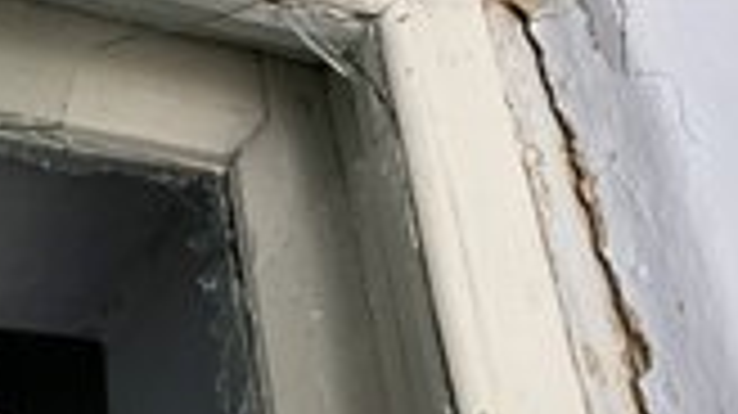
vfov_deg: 17.0
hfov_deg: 27.9
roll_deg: +1.2
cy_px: 418
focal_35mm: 69
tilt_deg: +28.2
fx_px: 1349
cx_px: -72
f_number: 1.6
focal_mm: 4.2
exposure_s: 1/60
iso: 500
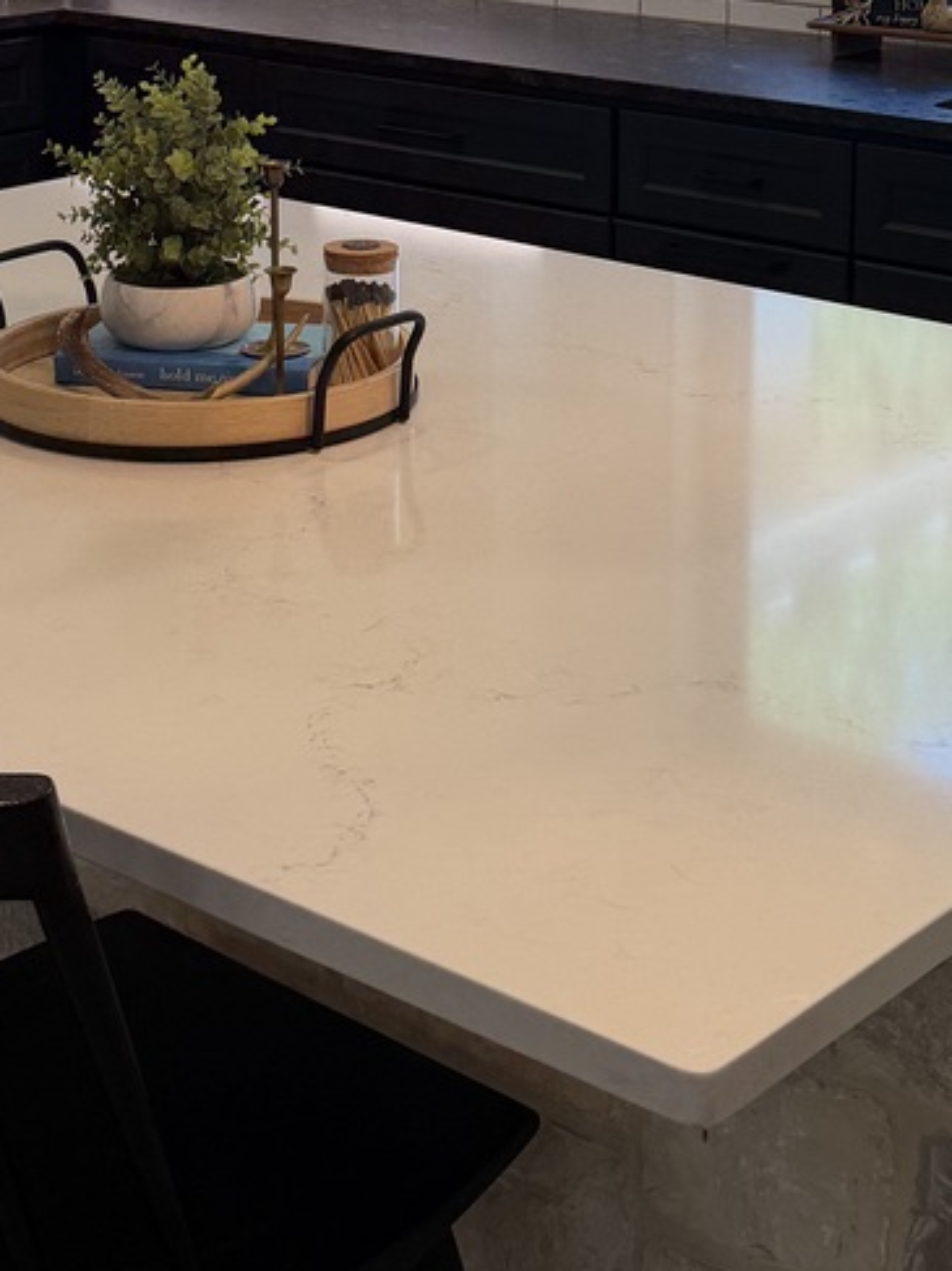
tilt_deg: -9.5
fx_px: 2605
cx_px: 514
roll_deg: -0.5
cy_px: 68
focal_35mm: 71
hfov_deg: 20.7
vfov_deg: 26.3
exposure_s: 1/164
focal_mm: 6.76
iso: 80
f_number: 1.78
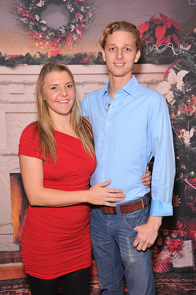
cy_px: 148
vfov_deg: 43.7
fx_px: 369
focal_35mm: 45
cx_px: 98
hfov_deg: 29.8
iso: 400
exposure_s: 1/160
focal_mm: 30
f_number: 5.6
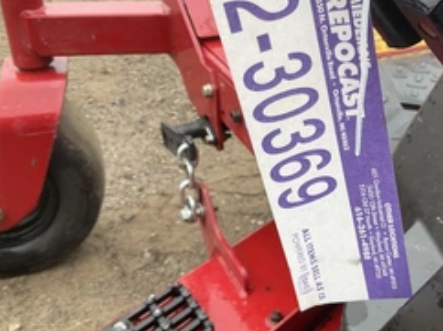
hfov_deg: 38.9
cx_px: 317
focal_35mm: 48
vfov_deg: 30.2
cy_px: 143
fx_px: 614
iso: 25
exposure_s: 1/122
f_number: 1.8
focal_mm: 3
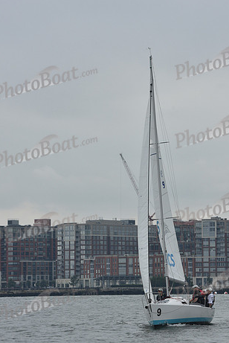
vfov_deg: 10.5
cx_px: 136
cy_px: 179
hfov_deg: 7.1
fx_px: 1858
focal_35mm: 195
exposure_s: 1/800
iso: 400
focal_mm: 155
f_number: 10
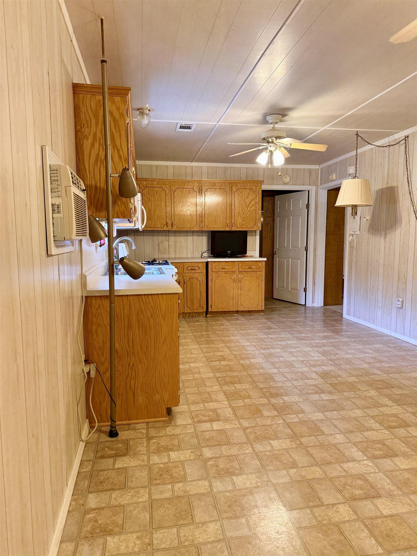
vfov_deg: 71.6
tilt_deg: -5.9
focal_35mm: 24
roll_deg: -0.2
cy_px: 278
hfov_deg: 56.8
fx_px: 385
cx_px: 208
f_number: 1.78
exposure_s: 1/60
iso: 200
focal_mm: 6.76
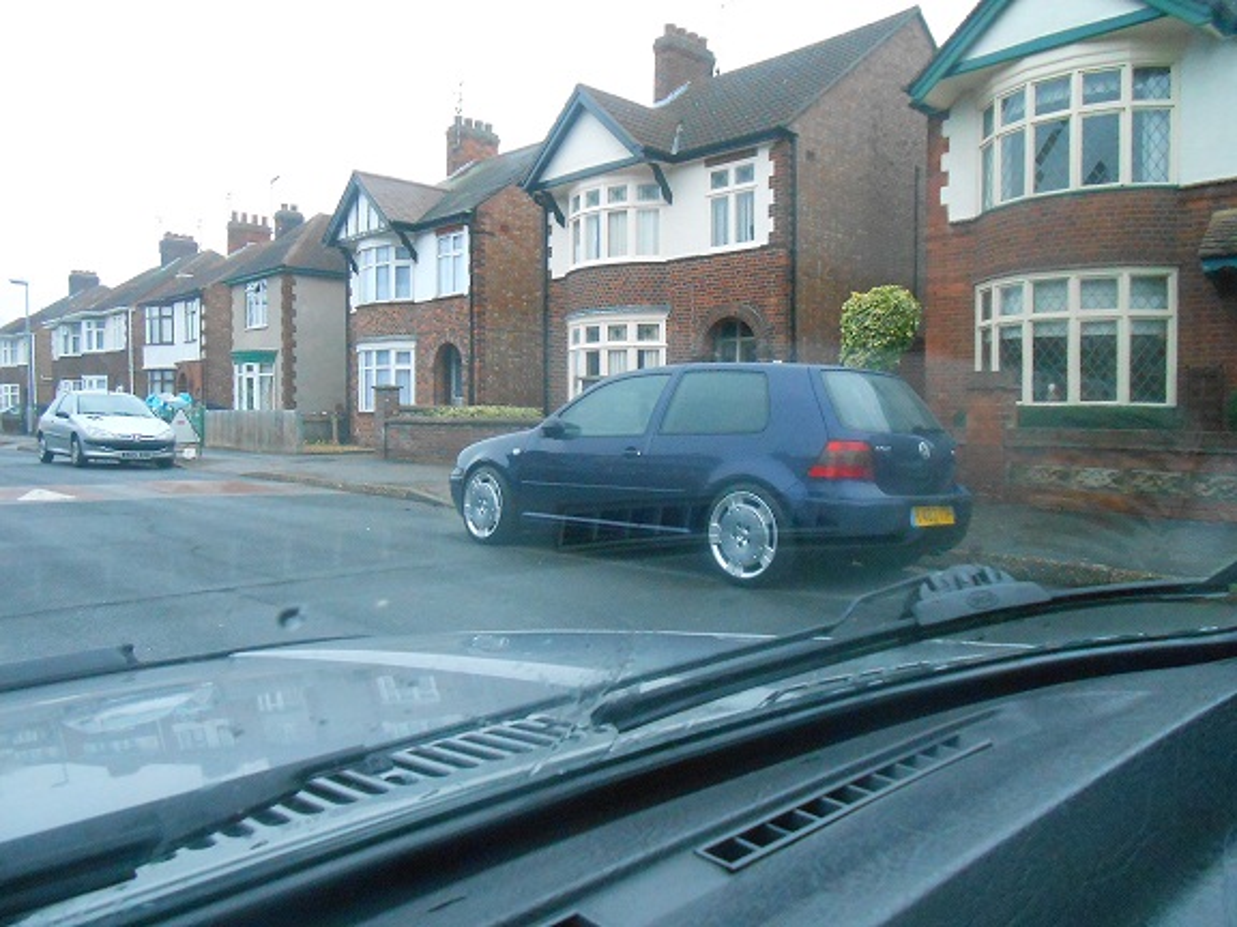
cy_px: 464
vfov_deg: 53.1
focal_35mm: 26
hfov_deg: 67.3
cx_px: 618
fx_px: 929
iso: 800
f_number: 3.5
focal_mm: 4.6
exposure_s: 1/40
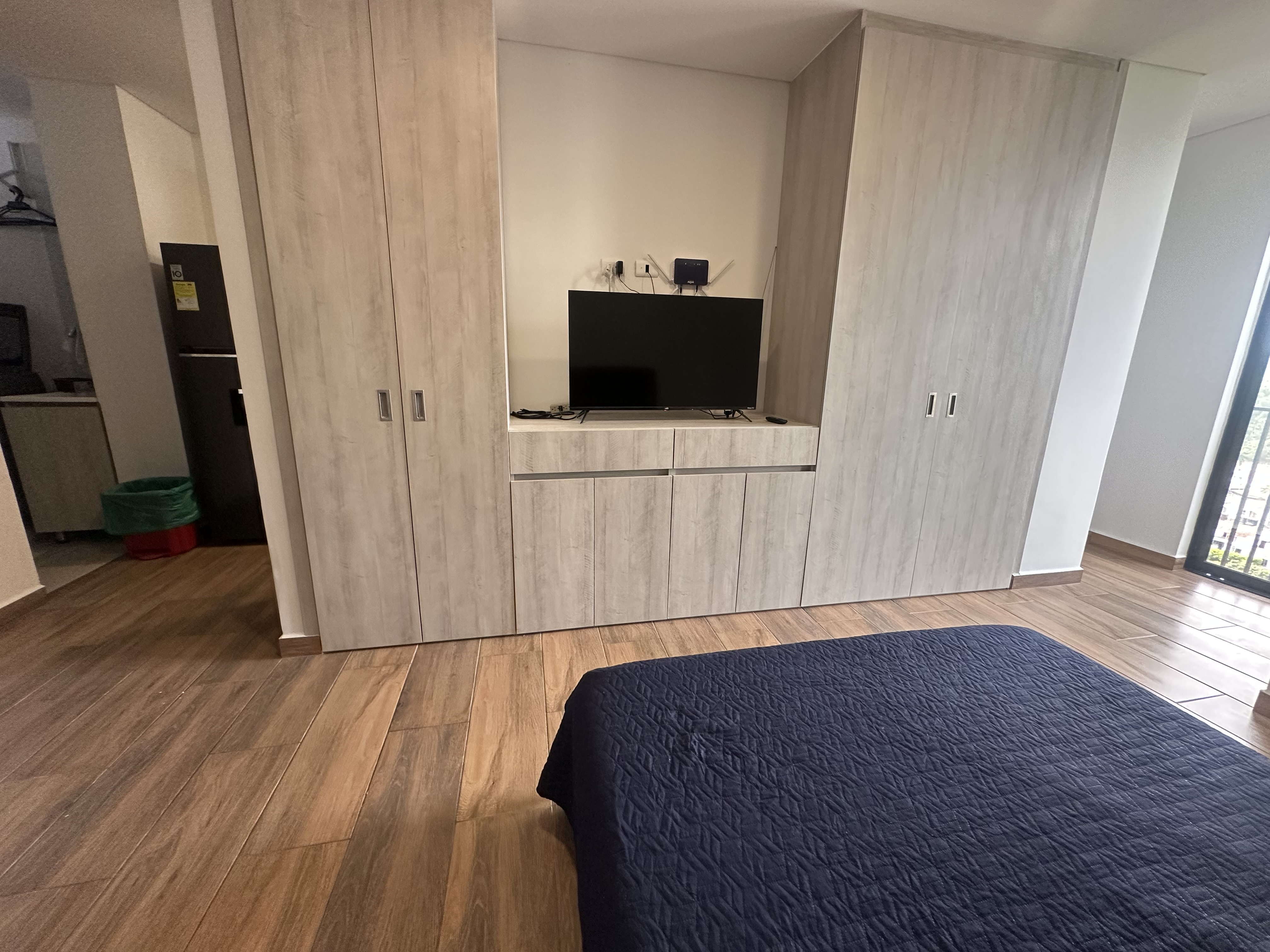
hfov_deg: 102.1
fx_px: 514
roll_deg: -1.5
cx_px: 635
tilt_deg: -13.7
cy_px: 476
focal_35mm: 14
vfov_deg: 85.7
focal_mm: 2.22
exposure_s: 1/120
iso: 250
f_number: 2.2
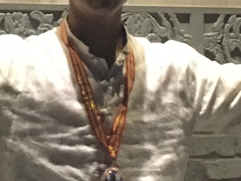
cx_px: 4
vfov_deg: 7.8
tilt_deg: +5.3
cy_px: -9
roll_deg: -0.3
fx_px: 1316
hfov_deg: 10.4
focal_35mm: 189
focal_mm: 4.15
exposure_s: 1/17
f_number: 2.2
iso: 500
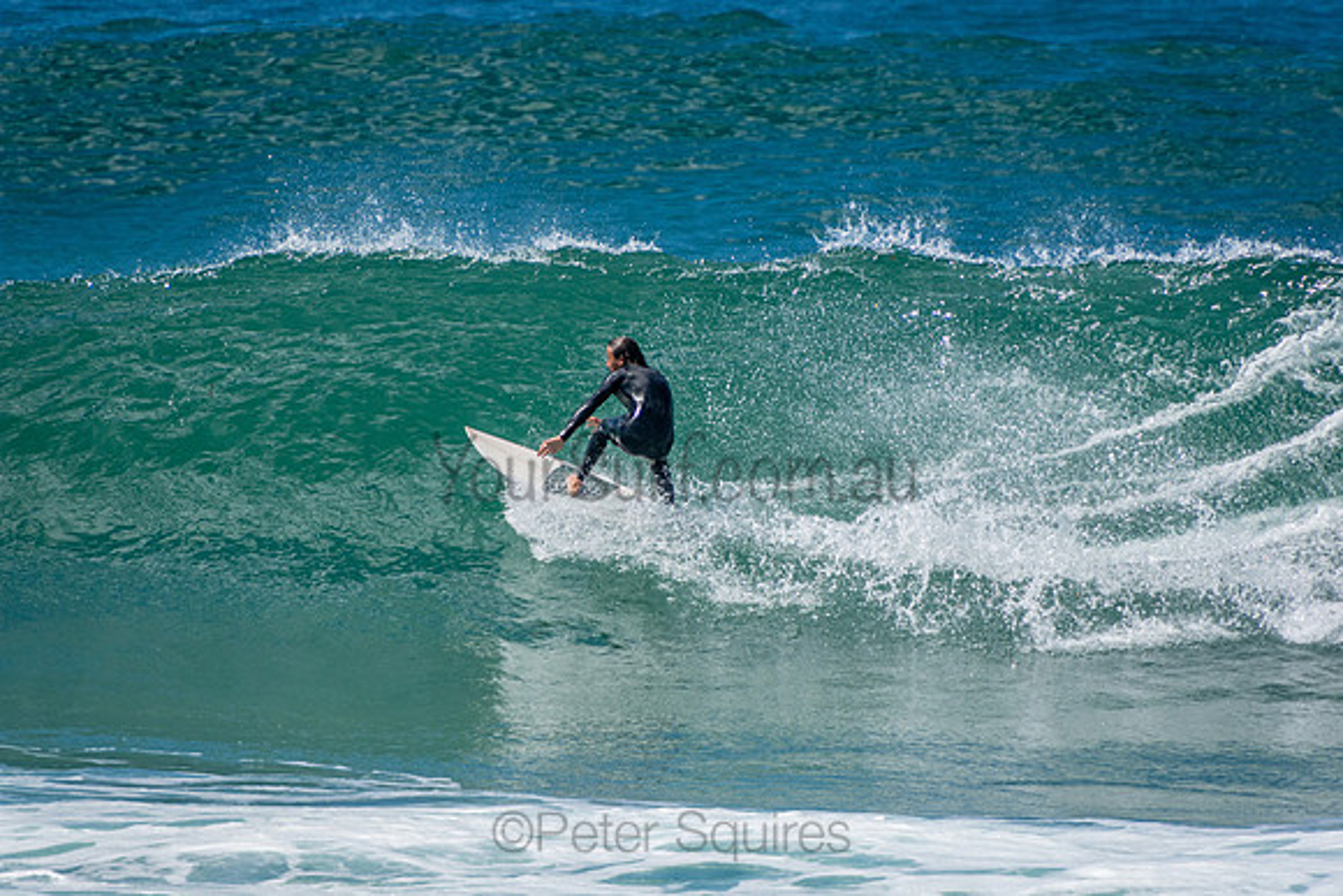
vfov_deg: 2.3
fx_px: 22388
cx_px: 672
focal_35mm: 600
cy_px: 448
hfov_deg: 3.4
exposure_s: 1/2000
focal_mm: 400
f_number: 5.6
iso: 360
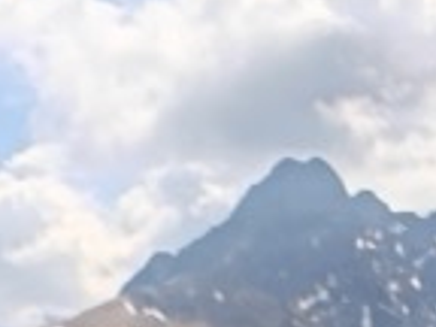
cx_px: 279
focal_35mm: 149
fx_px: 1877
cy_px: 790
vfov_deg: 9.0
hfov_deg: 13.2
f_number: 2.1
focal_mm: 2.98
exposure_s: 1/700
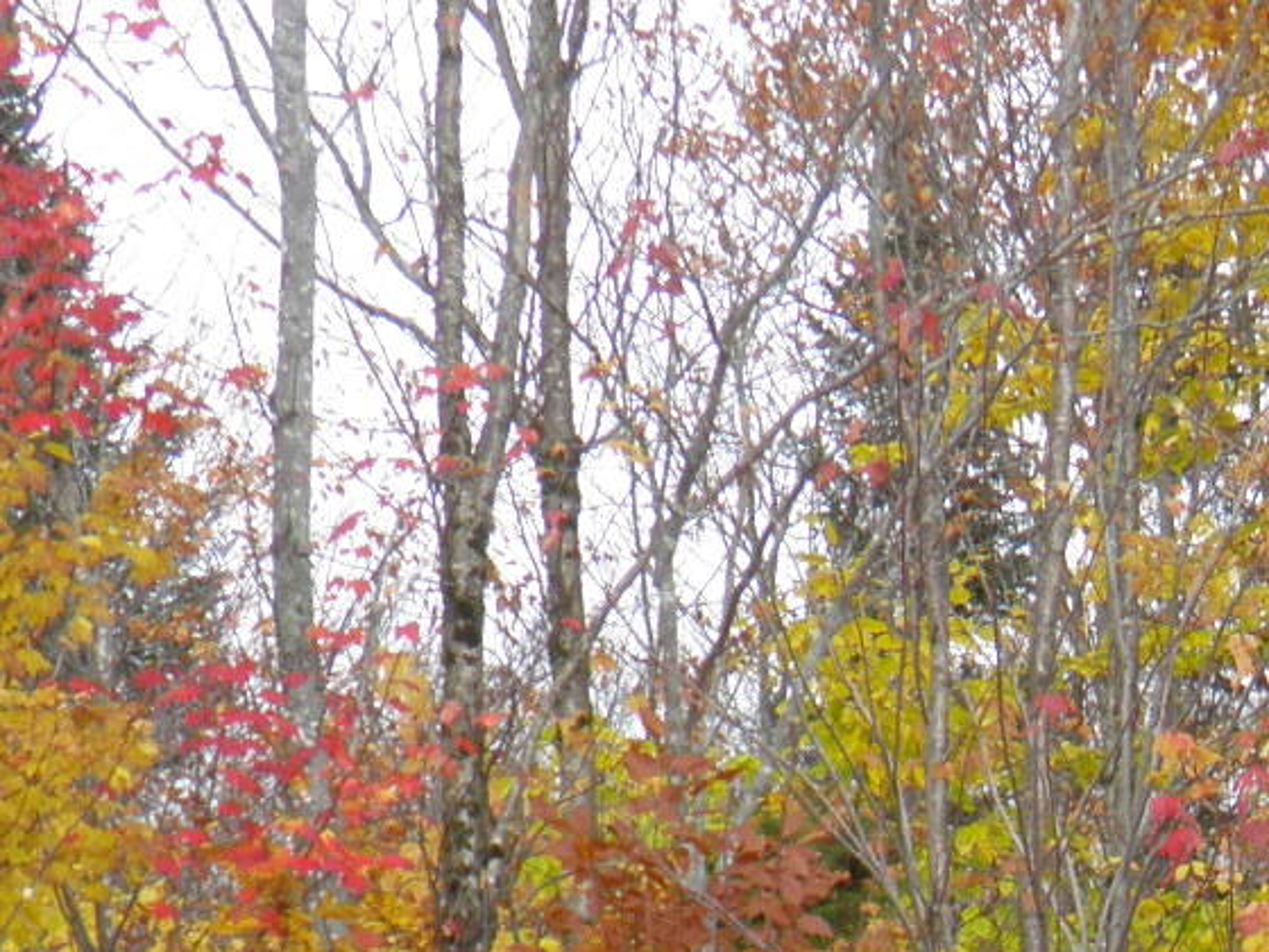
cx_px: 1777
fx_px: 7369
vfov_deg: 7.3
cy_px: 1414
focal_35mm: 201
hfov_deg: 9.6
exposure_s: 1/200
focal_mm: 10
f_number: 3.6
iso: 50
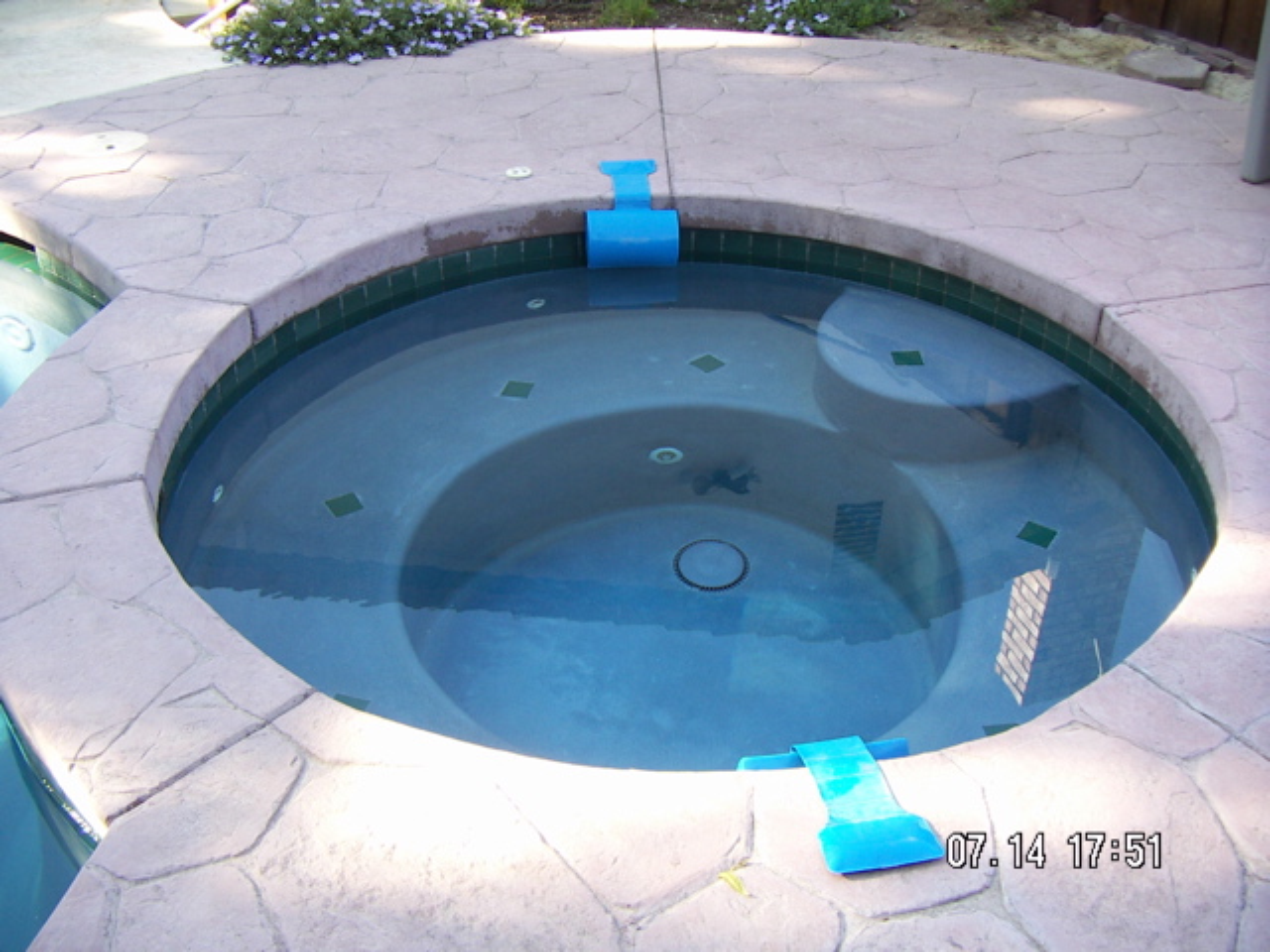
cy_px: 476
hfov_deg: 51.4
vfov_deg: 39.7
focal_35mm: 36
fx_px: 1321
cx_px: 635
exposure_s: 1/80
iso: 50
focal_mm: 4.7
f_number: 2.8
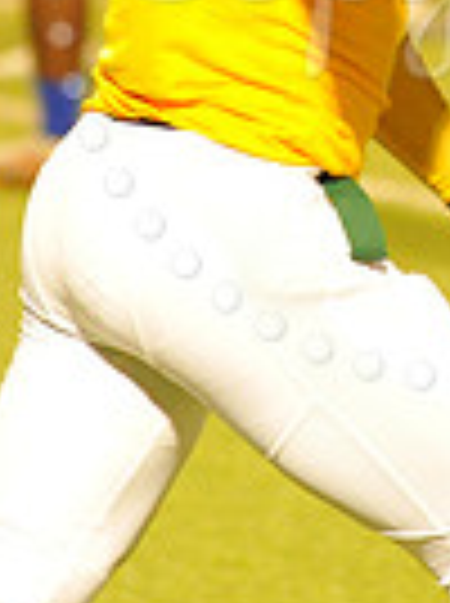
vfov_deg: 2.4
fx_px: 14519
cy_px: -45
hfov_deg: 1.8
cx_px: 472
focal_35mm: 835
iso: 6400
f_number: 5.6
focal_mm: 200
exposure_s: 1/200
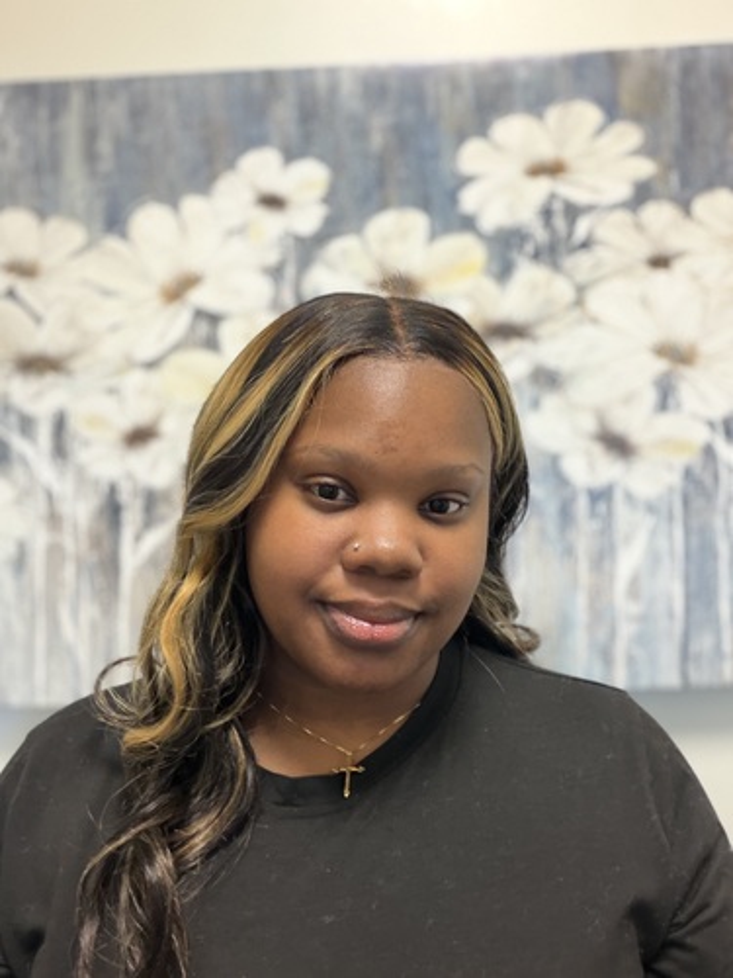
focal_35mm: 30
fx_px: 847
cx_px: 366
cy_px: 489
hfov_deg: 46.8
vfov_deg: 60.0
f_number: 1.9
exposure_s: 1/30
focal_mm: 2.71
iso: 250
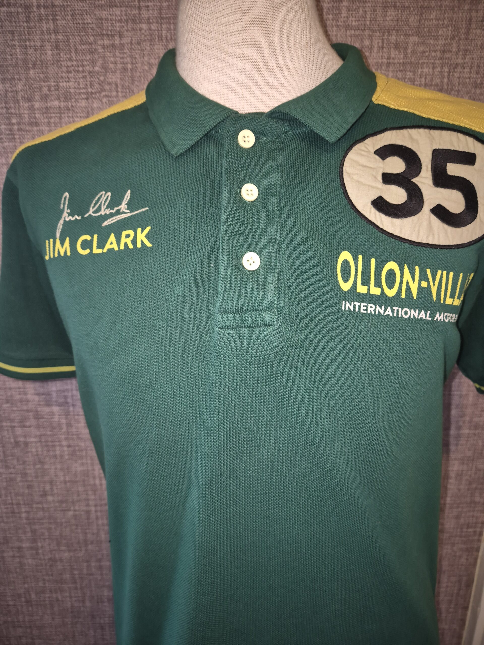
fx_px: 429
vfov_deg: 73.9
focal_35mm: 23
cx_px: 242
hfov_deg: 58.9
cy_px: 322
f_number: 1.8
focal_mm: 5.4
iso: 125
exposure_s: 1/10
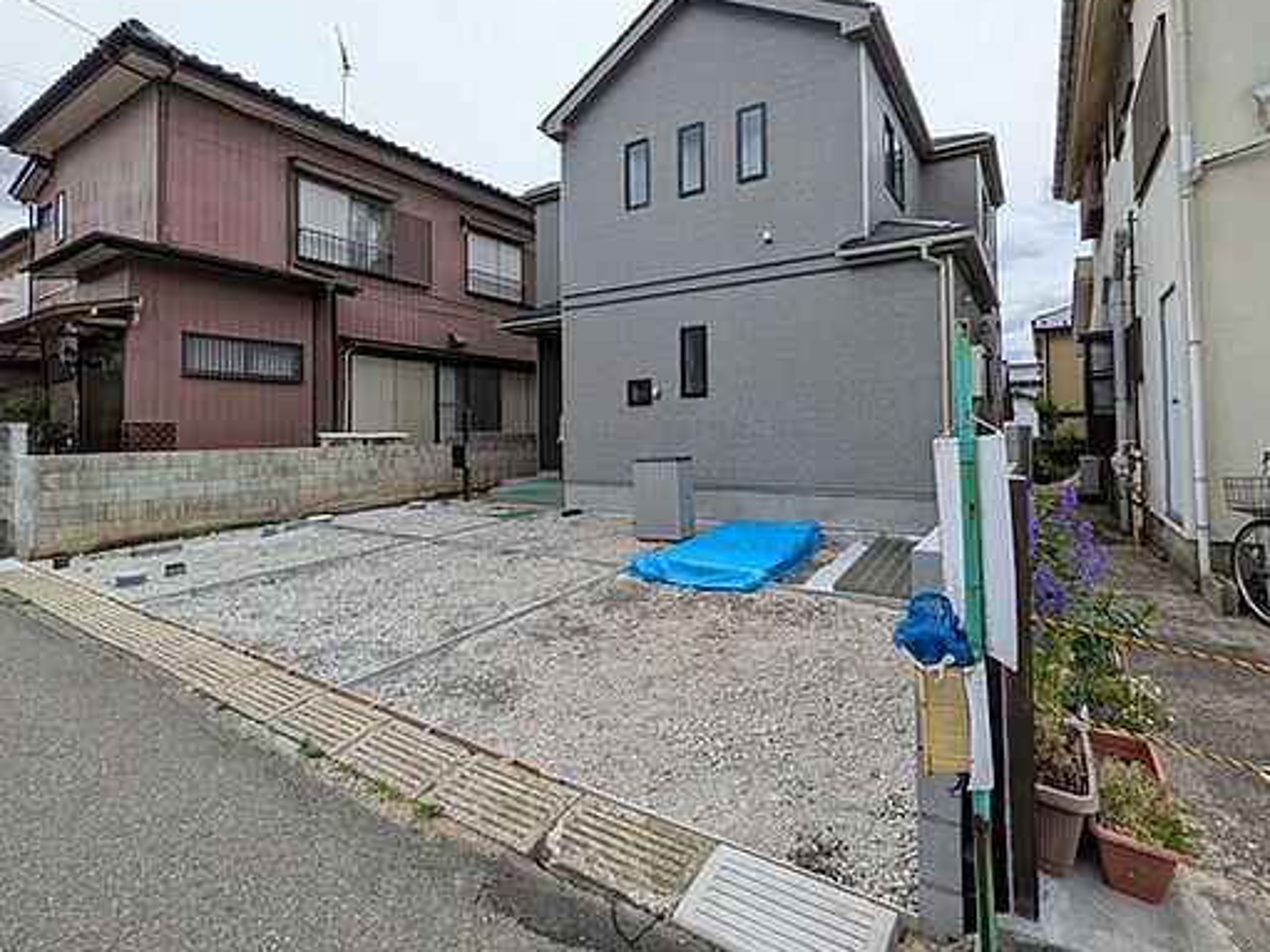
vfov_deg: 74.4
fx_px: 624
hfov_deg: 90.9
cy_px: 421
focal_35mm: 17
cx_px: 671
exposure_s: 1/2004
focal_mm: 1.83
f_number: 2.2
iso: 51
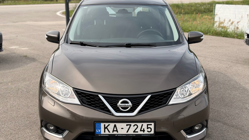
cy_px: 74
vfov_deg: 22.6
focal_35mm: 53
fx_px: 350
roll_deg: +0.5
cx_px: 123
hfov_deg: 39.2
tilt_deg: -13.6
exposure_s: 1/2762
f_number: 1.78
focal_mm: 6.76
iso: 64
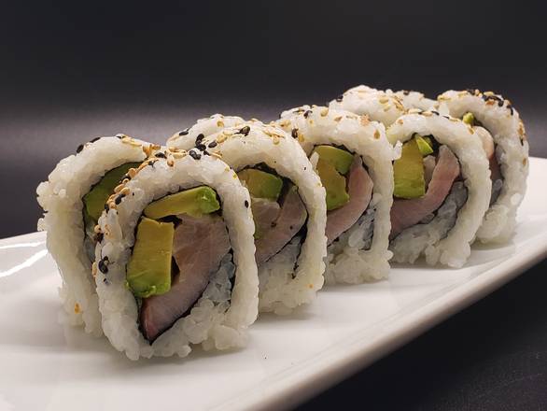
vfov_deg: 53.1
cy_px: 206
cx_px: 274
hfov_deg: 67.3
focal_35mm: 26
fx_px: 411
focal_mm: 4.3
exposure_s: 1/50
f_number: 2.4
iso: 64
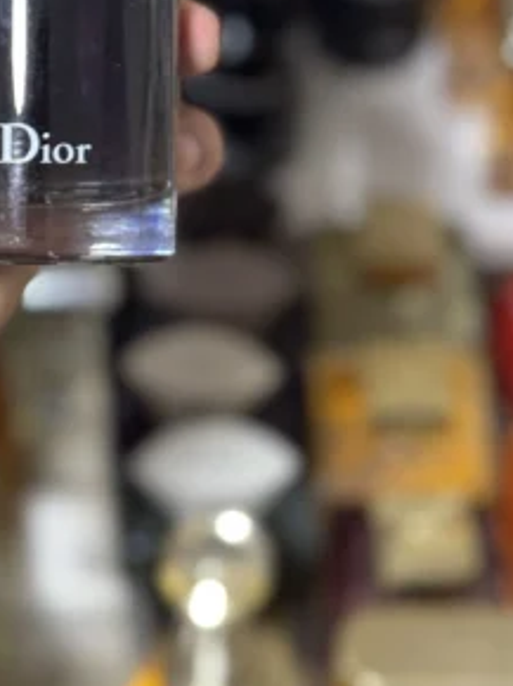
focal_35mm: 95
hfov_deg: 15.3
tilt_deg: -49.2
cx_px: 24
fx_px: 1880
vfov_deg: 20.1
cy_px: 15
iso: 200
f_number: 1.78
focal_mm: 6.76
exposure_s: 1/33
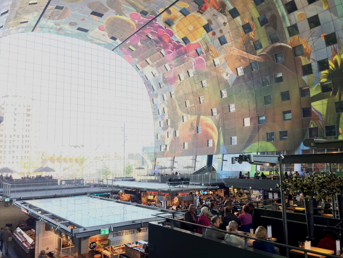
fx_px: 287
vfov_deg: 48.2
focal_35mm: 29
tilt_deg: +6.8
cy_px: 129
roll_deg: +1.4
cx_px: 172
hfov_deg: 61.7
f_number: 2.2
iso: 50
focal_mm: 4.15
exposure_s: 1/100
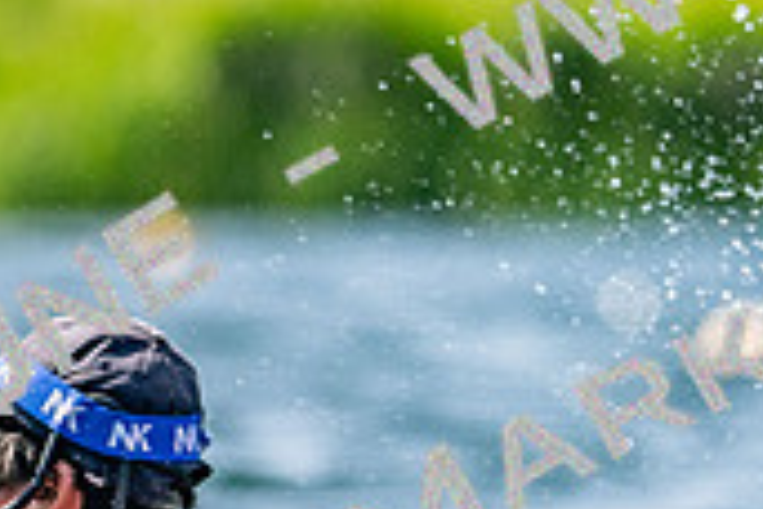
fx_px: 43106
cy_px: 143
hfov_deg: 1.0
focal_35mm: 2034
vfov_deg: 0.7
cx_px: 959
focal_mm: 400
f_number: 4.5
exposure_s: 1/2500
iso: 280
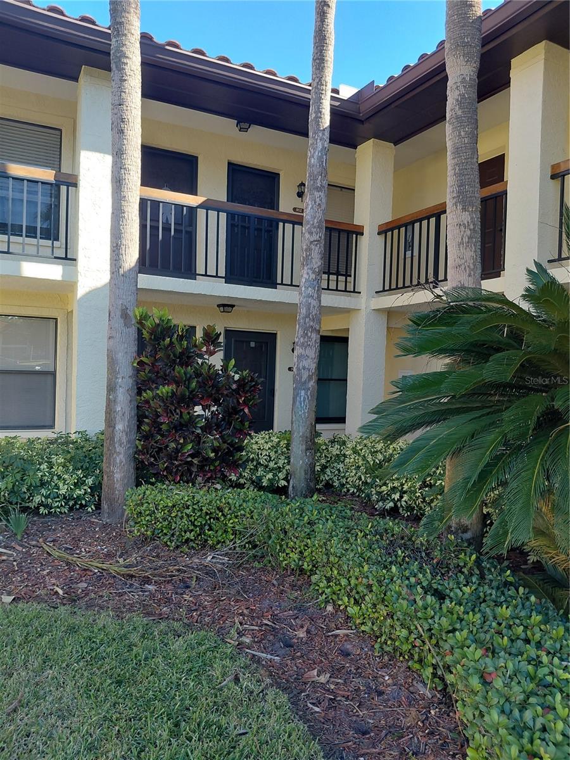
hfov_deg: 54.9
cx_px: 285
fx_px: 549
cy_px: 380
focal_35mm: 25
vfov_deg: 69.4
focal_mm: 4.69
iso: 50
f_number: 1.8
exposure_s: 1/201
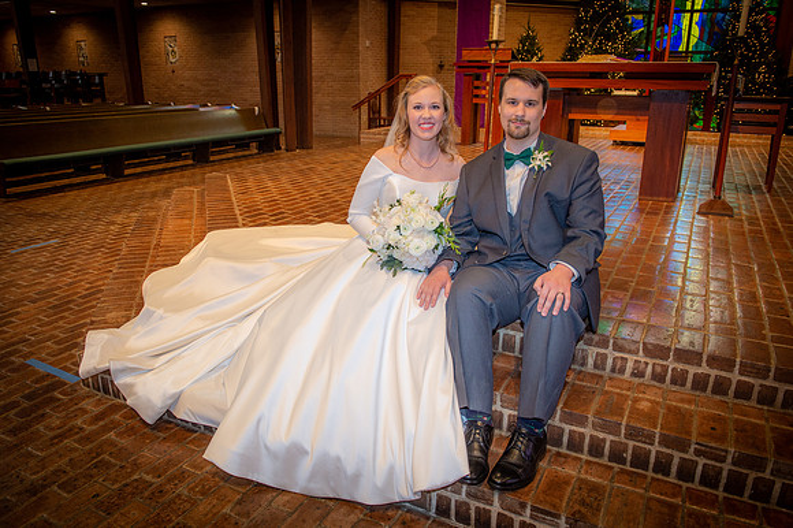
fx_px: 594
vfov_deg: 47.9
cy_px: 264
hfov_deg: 67.4
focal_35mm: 27
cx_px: 396
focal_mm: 27
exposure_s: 1/125
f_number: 5
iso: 1600
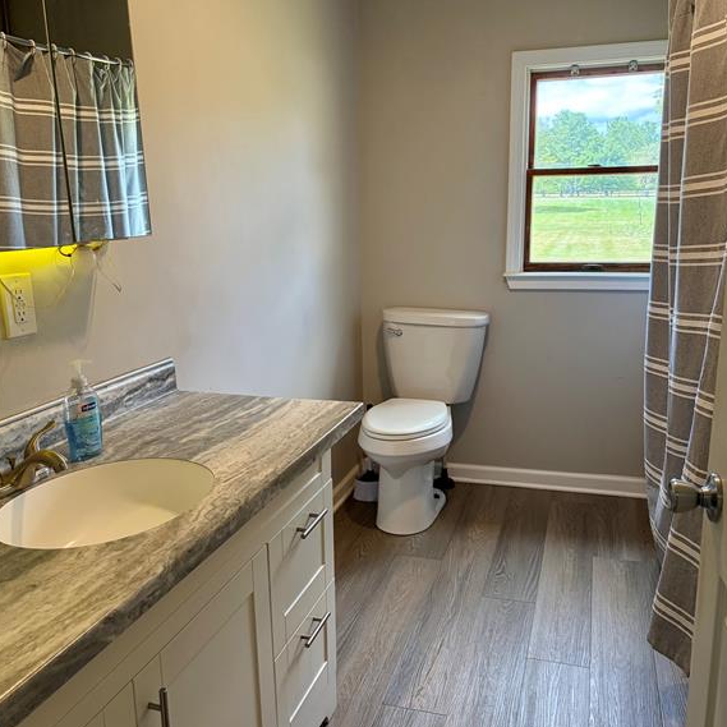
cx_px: 363
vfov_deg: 52.5
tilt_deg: -13.9
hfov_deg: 52.5
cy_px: 387
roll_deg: +1.8
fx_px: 737
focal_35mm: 31
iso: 200
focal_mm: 5.96
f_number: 1.6
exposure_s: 1/120
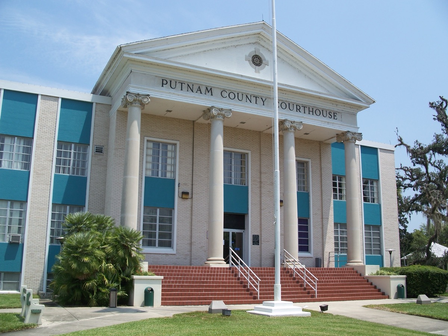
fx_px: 479
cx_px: 224
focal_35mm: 37
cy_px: 168
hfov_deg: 50.1
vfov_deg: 38.7
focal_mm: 7.8
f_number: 4
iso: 64
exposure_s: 1/500
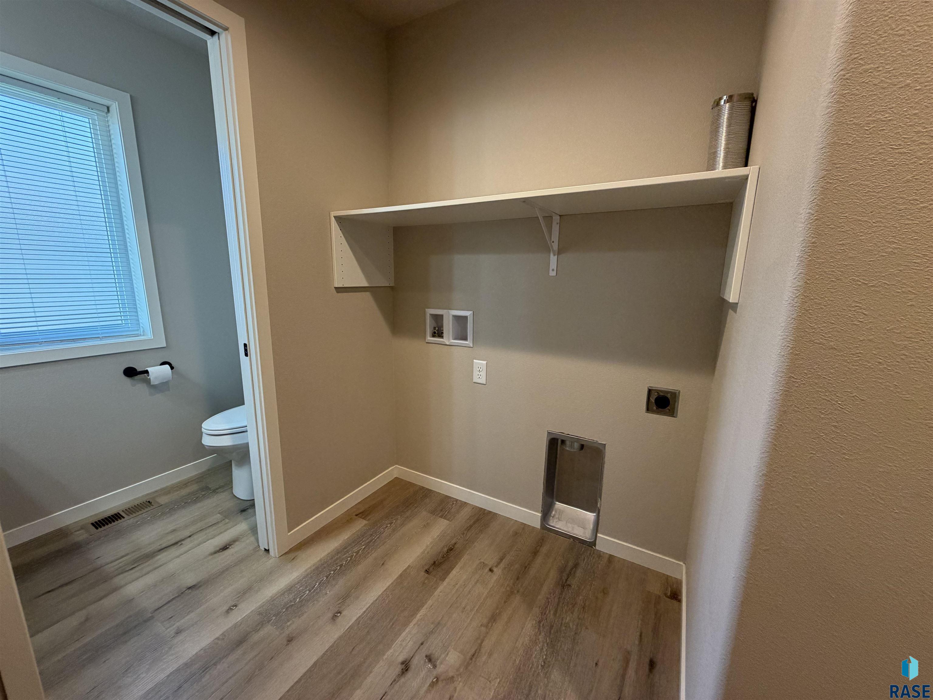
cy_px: 350
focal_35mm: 14
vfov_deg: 85.7
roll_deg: -0.8
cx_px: 466
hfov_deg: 102.1
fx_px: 377
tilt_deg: -12.4
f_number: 2.2
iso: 200
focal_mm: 2.22
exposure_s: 1/60
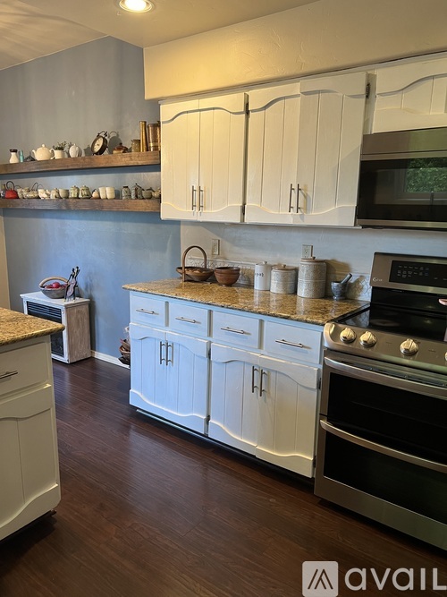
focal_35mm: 26
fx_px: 448
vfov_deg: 67.3
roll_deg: -0.3
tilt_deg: -11.5
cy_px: 298
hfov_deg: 53.0
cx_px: 224
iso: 160
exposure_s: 1/60
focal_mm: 5.7
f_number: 1.5
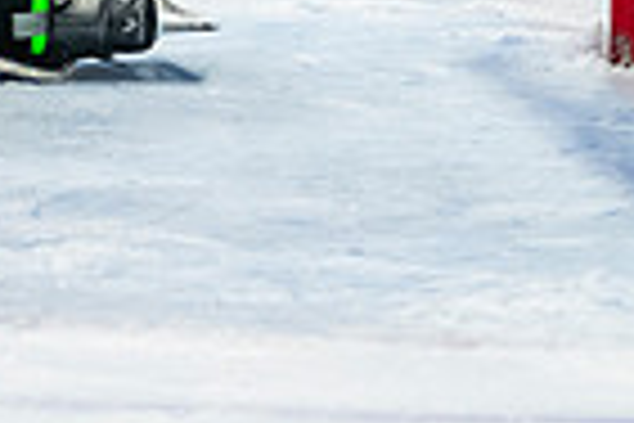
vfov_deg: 1.9
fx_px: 12908
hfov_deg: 2.8
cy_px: -227
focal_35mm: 733
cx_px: -655
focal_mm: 95
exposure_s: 1/800
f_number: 3.2
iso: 1600
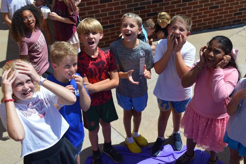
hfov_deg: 61.9
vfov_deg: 43.6
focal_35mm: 30
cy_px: 82
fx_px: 205
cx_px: 123
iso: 100
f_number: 8
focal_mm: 20
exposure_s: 1/250
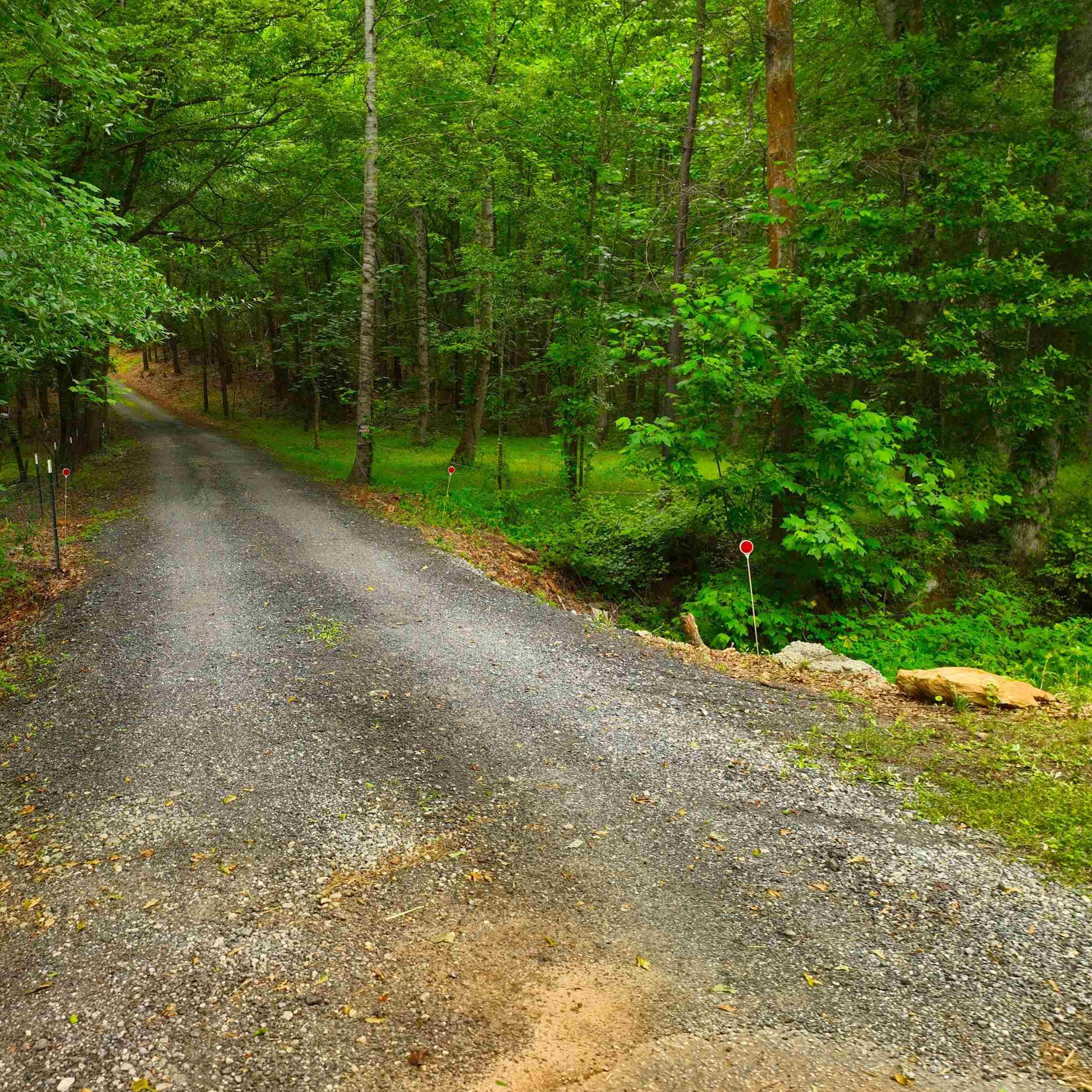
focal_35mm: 29
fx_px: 1035
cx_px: 350
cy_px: 543
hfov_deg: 54.3
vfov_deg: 55.6
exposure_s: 1/20
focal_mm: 12.29
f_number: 2.8
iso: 100
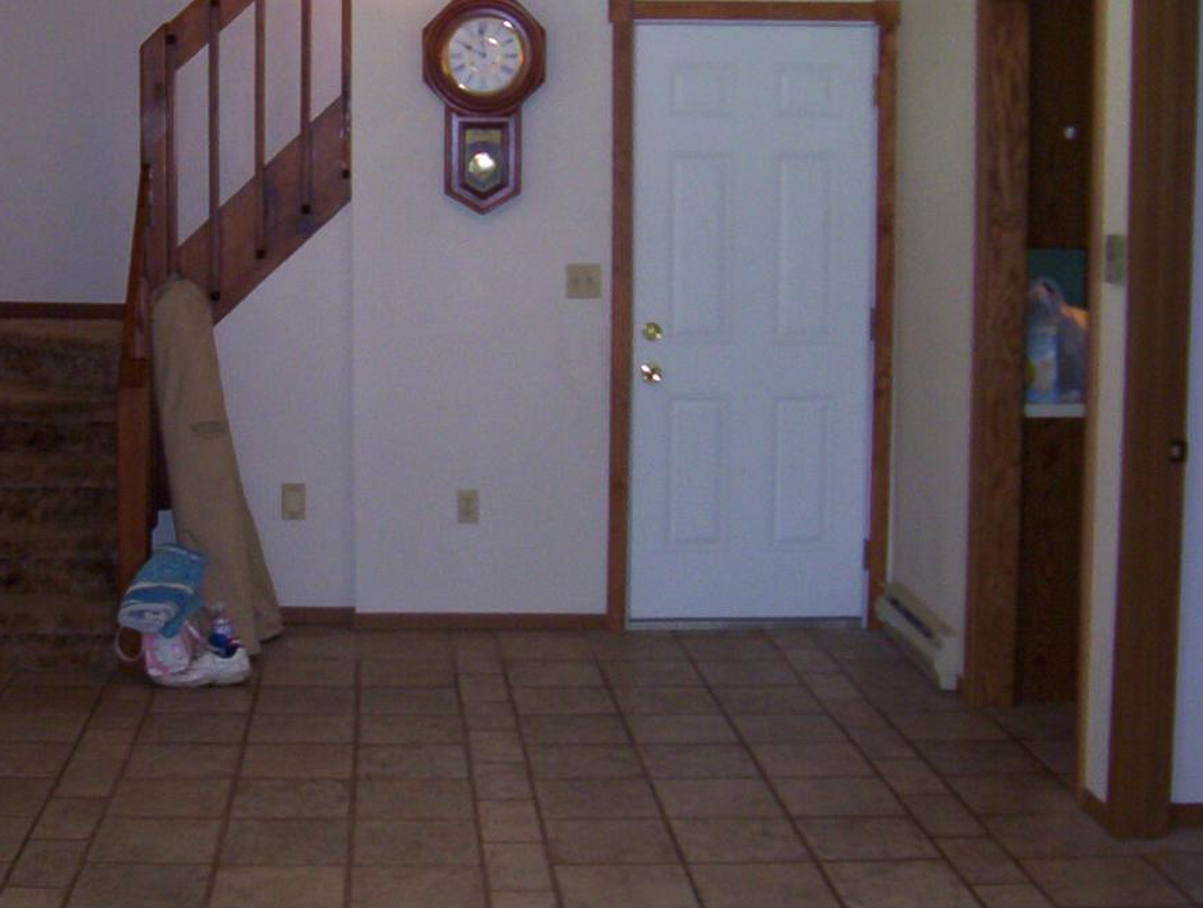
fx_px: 1812
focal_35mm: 52
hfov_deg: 36.2
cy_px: 328
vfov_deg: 28.0
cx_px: 372
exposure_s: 1/30
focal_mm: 5.54
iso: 140
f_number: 2.76
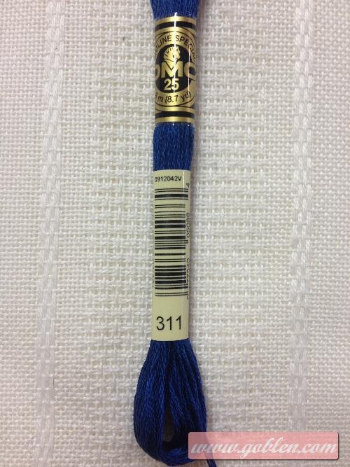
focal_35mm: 35
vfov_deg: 52.6
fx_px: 472
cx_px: 175
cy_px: 234
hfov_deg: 40.7
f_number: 2.4
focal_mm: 4.28
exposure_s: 1/25
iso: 50
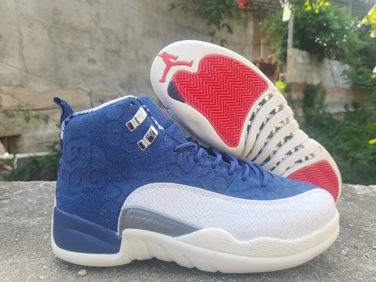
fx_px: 261
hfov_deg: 71.6
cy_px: 144
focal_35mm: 24
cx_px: 185
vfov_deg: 56.8
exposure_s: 1/121
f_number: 1.8
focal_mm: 5.4
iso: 20
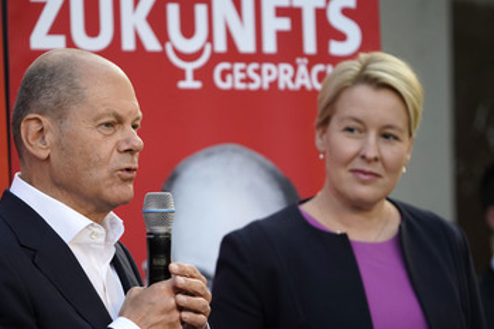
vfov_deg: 4.1
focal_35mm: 334
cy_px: 208
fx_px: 4581
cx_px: 212
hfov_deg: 6.2
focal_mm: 259
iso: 1600
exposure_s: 1/400
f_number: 5.6
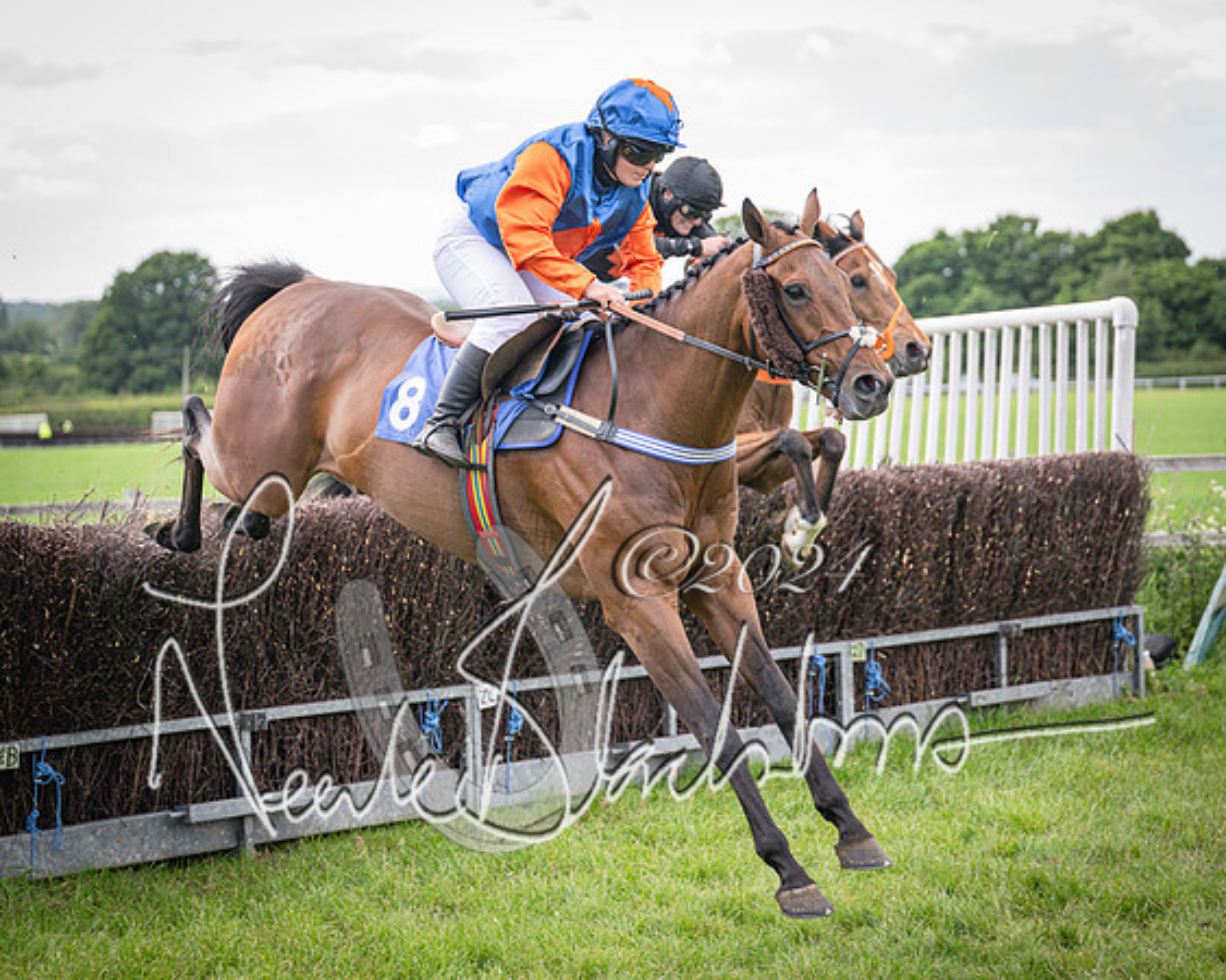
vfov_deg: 16.2
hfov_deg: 20.2
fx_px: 3433
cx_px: 611
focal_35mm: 95
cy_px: 426
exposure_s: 1/1600
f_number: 2.8
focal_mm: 70
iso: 400
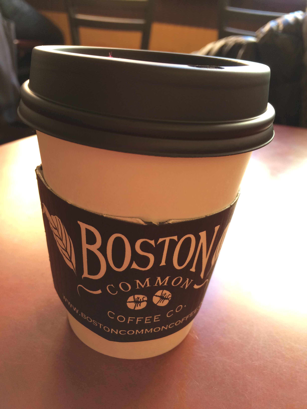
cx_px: 154
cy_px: 204
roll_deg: -3.9
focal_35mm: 29
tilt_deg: -27.9
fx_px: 343
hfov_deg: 48.2
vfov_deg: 61.7
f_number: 2.2
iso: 80
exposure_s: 1/30
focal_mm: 4.15
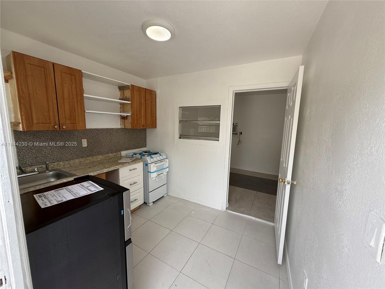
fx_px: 156
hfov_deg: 102.1
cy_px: 144
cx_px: 192
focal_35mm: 14
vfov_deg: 85.7
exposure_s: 1/224
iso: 50
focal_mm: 2.22
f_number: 2.2
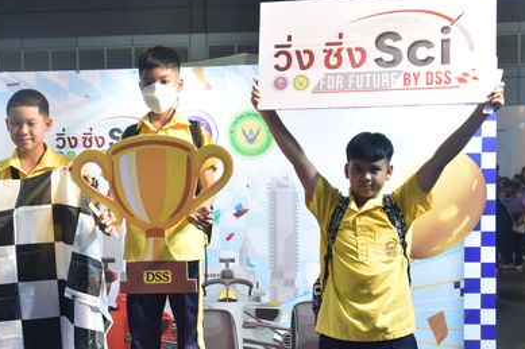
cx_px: 171
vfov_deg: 25.0
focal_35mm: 54
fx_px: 787
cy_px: 209
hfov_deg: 36.5
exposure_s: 1/100
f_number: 4
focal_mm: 35
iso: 1600
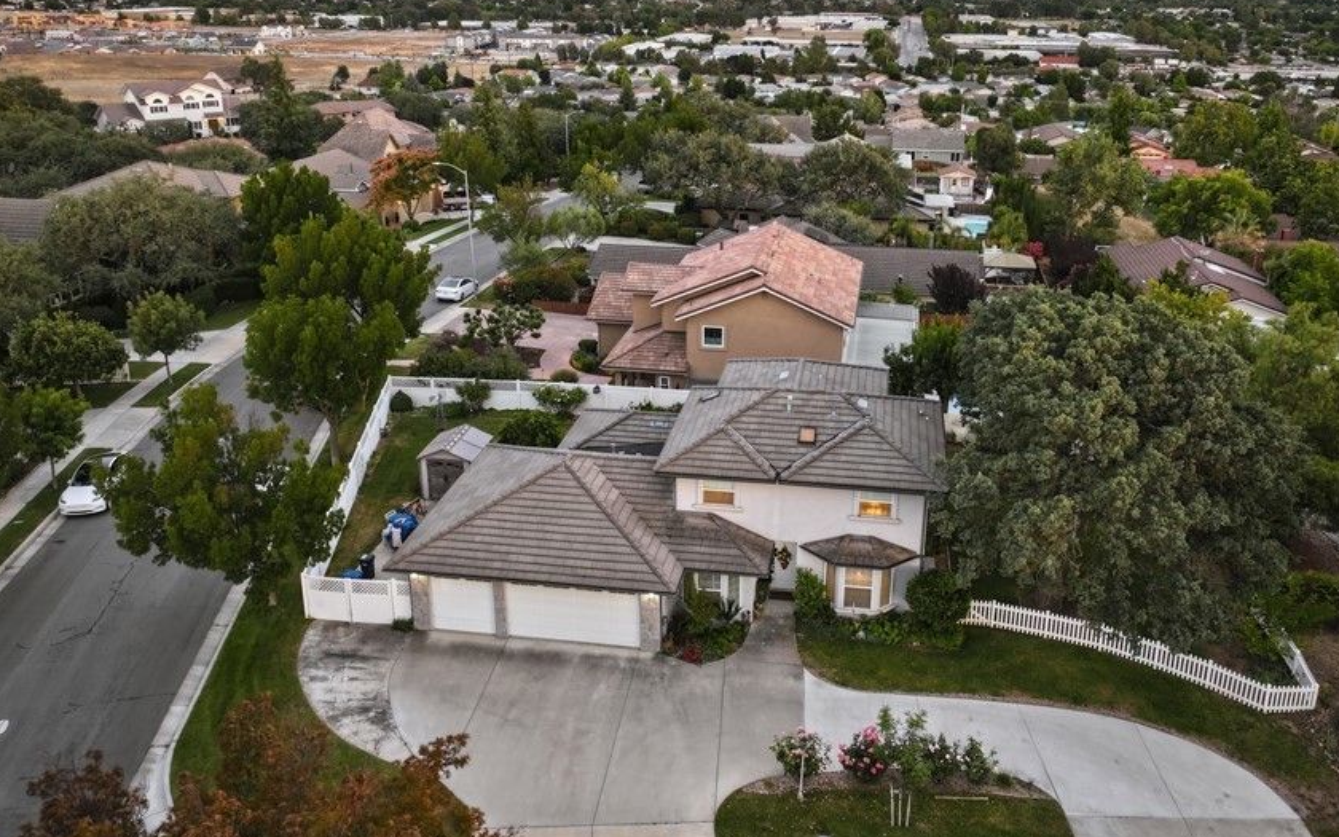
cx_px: 709
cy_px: 361
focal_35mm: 31
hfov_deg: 61.2
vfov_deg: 40.5
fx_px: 1131
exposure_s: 1/15
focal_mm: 12.3
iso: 140
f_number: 2.8
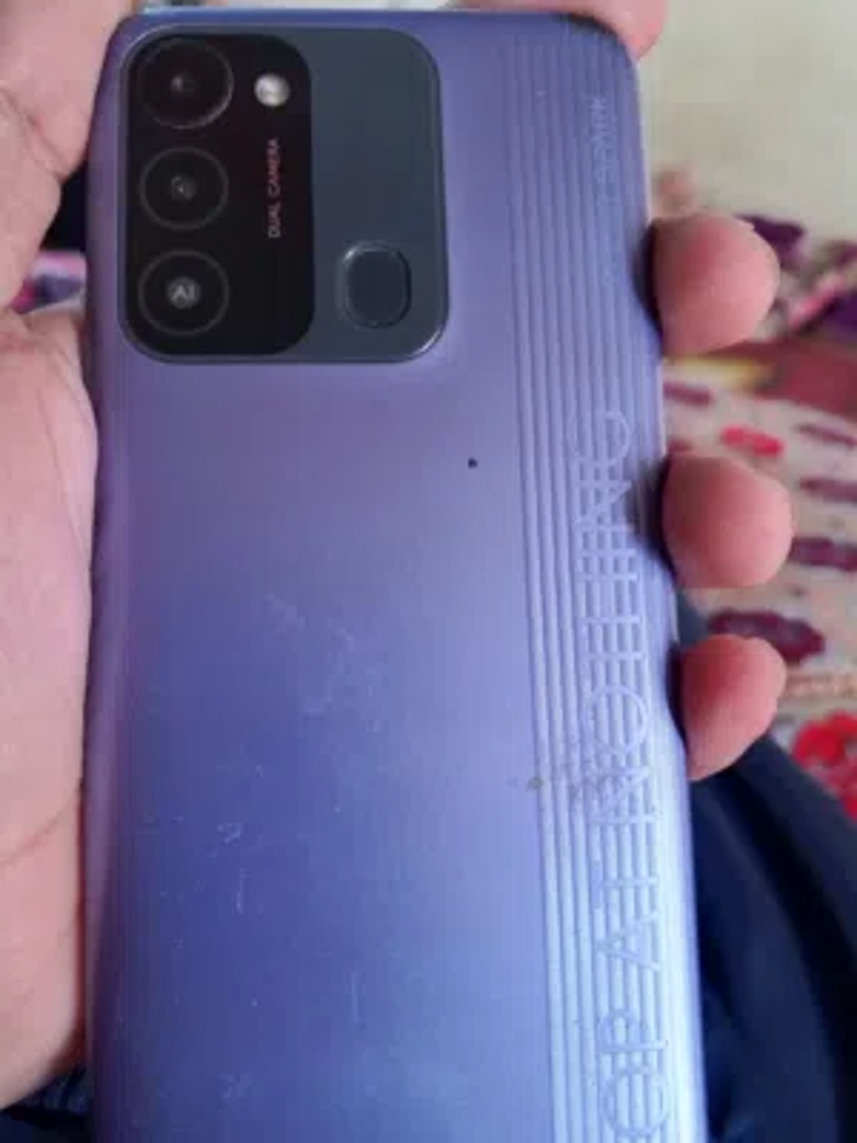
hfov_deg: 58.9
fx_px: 759
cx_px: 428
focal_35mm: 23
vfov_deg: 73.9
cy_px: 572
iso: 813
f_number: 1.6
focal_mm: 4.19
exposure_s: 1/33.3
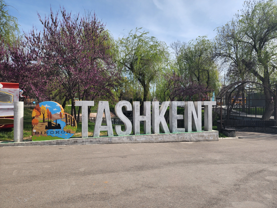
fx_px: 184
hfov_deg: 73.9
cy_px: 104
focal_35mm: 23
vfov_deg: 58.9
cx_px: 138
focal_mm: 6.4
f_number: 1.8
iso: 12
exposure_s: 1/1076
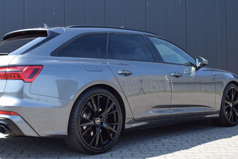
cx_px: 94
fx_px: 355
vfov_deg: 25.1
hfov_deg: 36.9
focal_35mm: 54
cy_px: 63
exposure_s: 1/250
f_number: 8
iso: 400
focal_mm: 27
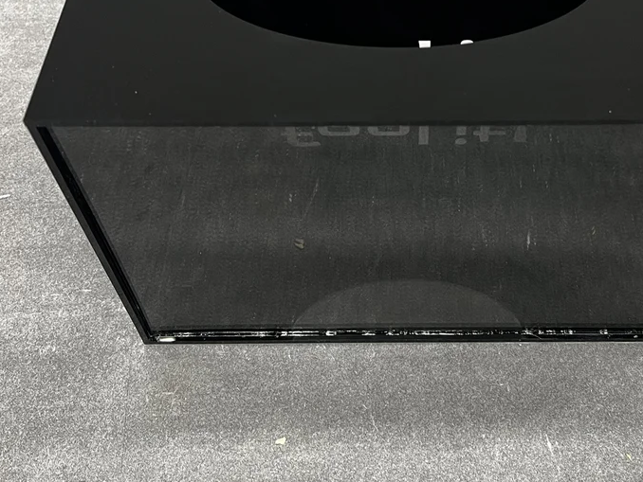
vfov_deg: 31.1
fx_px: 855
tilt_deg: -51.2
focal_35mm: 46
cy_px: 134
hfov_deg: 40.7
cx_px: 426
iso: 100
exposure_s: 1/50
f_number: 1.6
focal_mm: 5.1
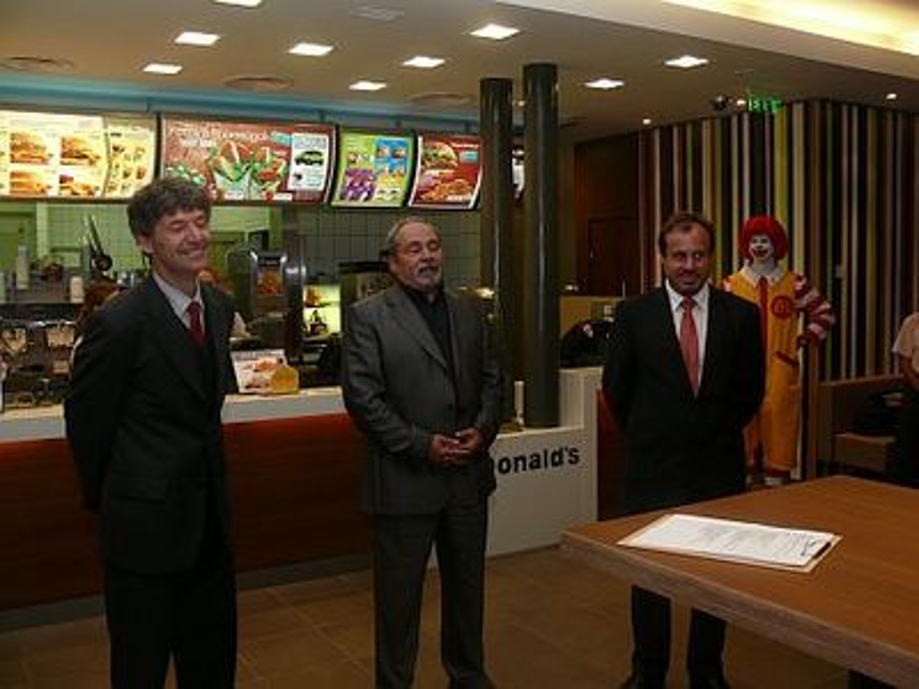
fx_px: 929
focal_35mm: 35
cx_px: 460
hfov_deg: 52.6
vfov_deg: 40.7
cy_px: 344
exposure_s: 1/30
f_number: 4
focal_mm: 7.4
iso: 100
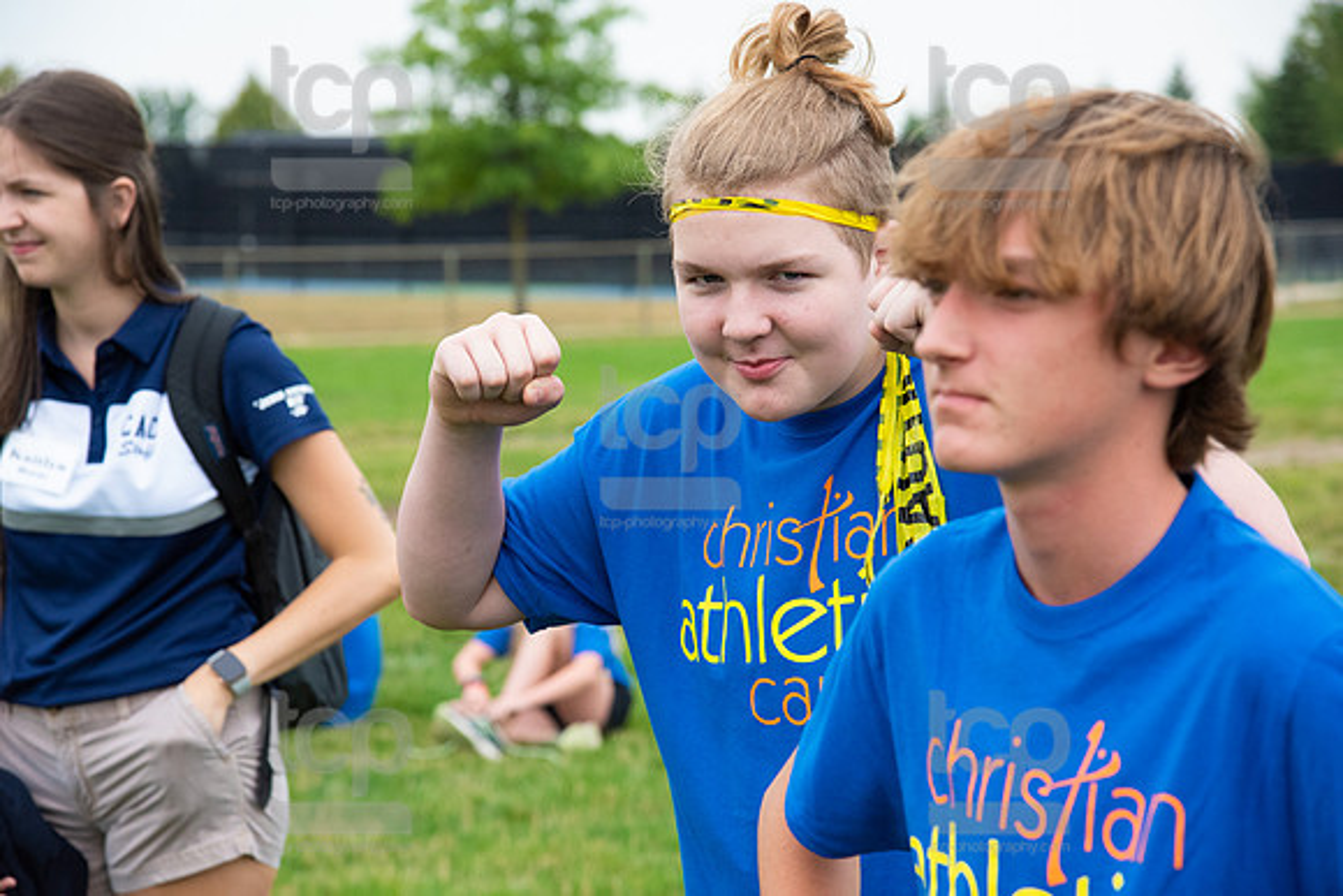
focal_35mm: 100
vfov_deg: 13.7
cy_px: 448
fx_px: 3731
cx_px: 672
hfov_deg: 20.4
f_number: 5.6
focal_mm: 100
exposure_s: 1/1600
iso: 2000
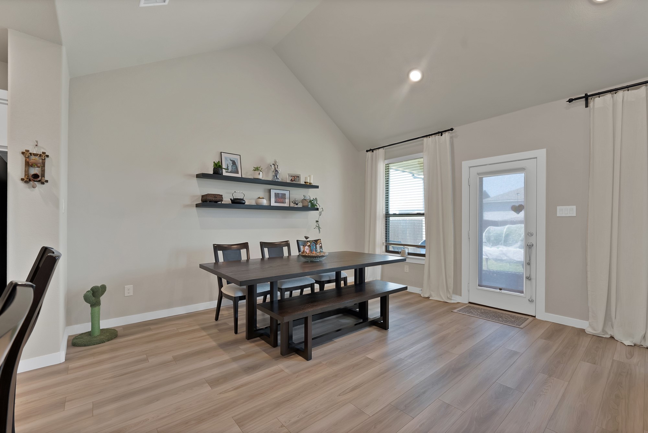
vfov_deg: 81.3
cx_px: 324
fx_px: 252
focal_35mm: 14
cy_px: 216
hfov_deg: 104.2
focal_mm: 14
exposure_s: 1/2.5
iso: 640
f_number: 9
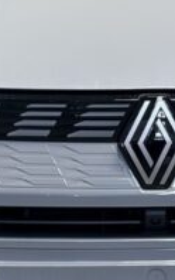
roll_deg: +0.5
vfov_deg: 7.4
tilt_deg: -10.4
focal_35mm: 285
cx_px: 151
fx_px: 2172
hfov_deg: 4.6
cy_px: 134
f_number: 1.6
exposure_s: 1/50
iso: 50
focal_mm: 5.96
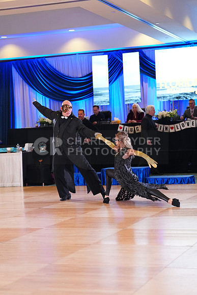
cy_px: 148
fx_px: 648
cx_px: 98
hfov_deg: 17.3
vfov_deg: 25.7
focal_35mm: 79
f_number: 2.8
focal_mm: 79
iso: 2500
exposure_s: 1/400
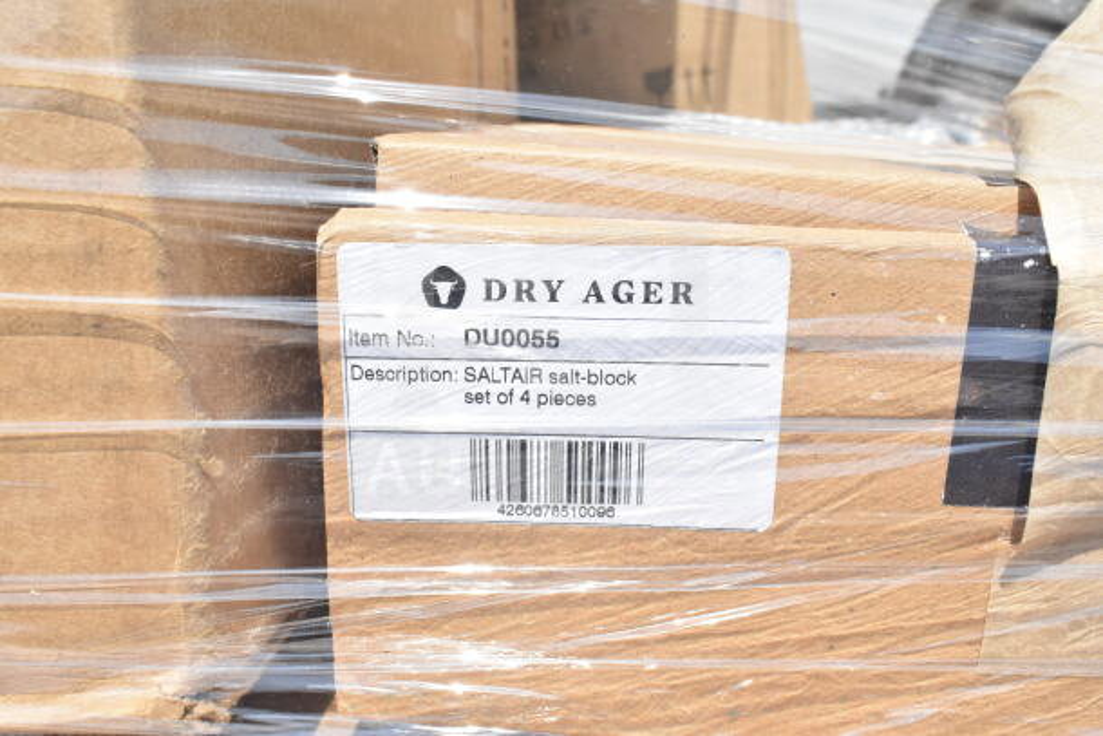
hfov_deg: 59.5
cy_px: 368
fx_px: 965
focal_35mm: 32
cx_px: 552
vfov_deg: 41.7
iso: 1600
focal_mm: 21
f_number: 16
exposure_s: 1/1000
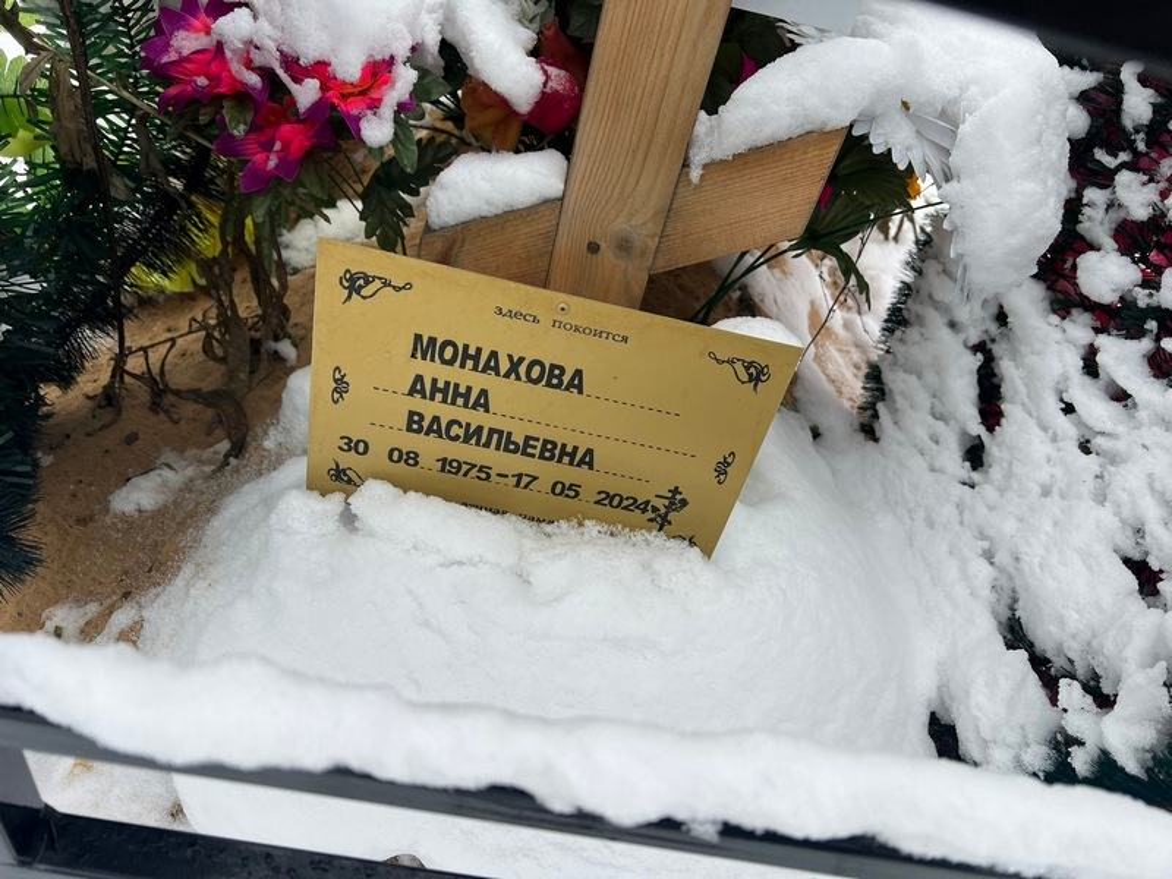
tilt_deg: -41.2
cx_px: 586
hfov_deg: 67.3
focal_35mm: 26
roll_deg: -17.3
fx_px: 880
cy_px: 440
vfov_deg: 53.1
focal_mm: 5.7
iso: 40
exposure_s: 1/233
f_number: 1.5
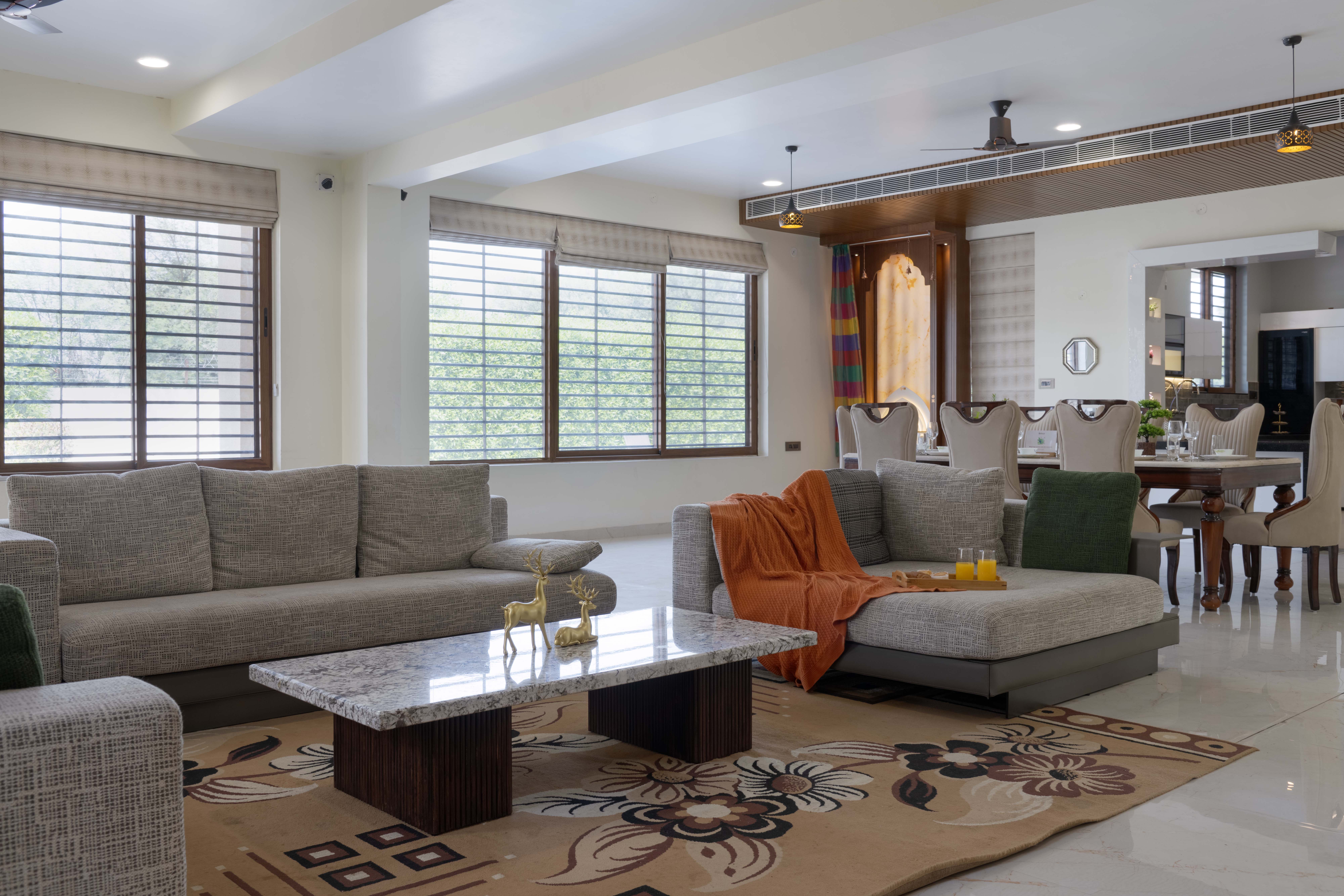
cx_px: 672
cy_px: 438
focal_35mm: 32
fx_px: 1195
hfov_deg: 58.7
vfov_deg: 41.1
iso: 125
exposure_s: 1/60
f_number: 10
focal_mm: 31
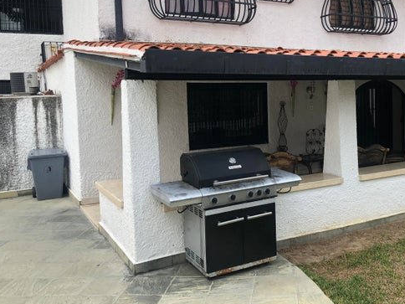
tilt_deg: -4.6
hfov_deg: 49.5
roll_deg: +1.3
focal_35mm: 37
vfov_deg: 38.5
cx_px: 259
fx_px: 433
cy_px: 122
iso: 20
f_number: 1.8
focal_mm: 4
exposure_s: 1/355
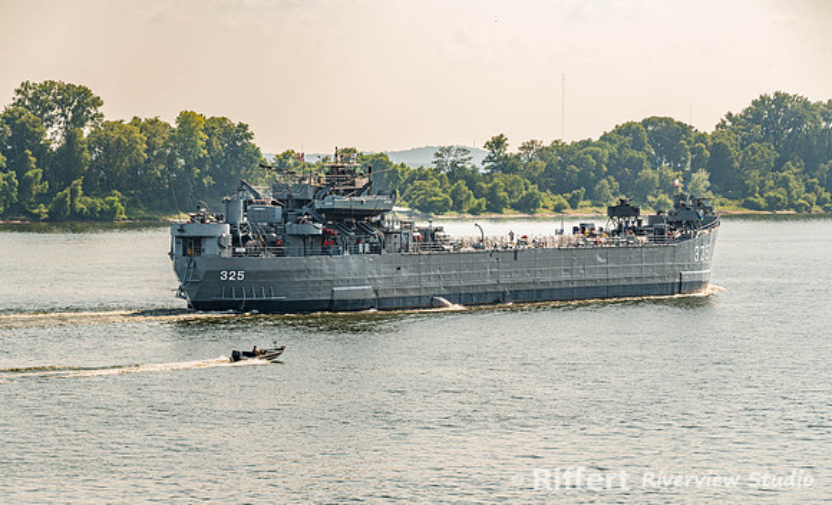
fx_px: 3290
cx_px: 403
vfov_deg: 8.8
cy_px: 282
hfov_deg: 14.4
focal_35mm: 146
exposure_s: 1/200
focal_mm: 135
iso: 64
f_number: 8
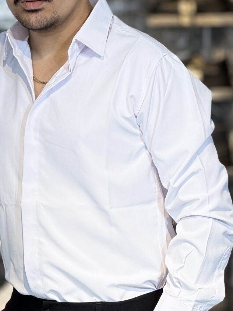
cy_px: 200
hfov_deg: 4.9
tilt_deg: -3.8
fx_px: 2703
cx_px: 52
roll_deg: -0.6
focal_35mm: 301
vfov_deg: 6.6
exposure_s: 1/100
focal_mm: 15.66
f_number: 2.8
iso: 80
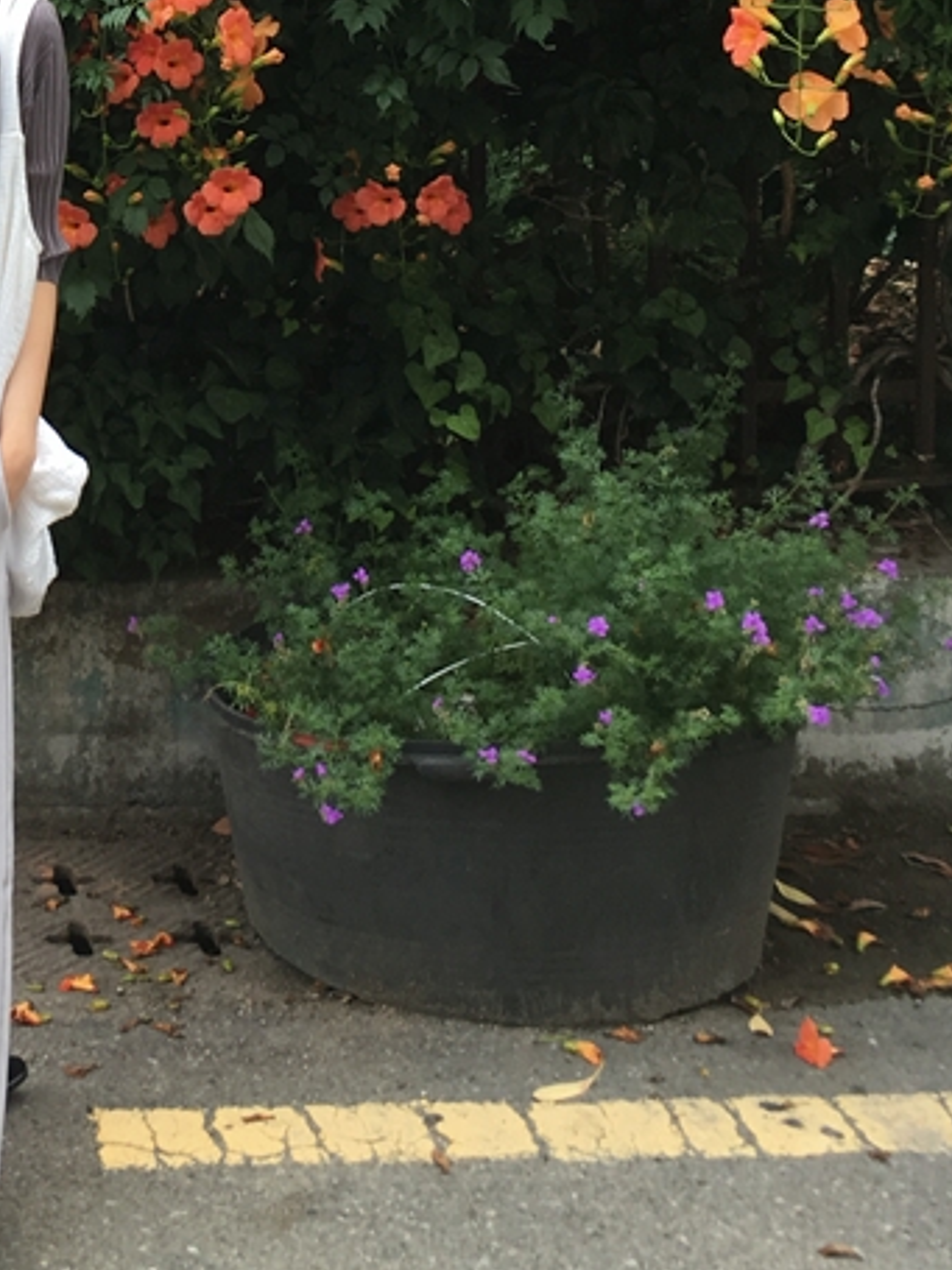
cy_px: 1
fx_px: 2495
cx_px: -148
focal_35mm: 68
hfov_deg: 20.4
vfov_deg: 27.0
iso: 25
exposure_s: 1/187
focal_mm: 4.15
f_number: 2.2
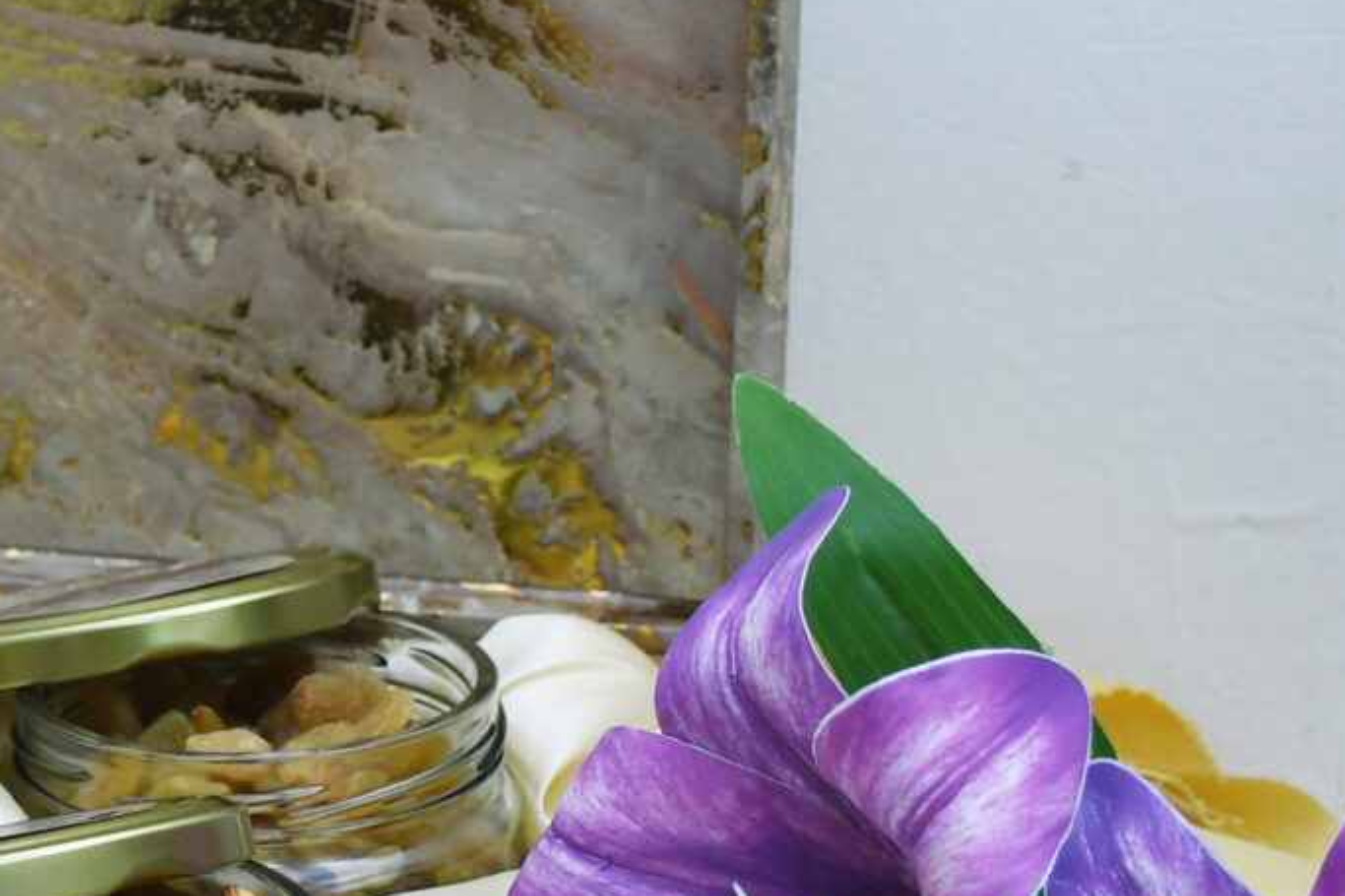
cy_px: 586
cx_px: -362
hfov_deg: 14.6
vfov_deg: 10.1
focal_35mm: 135
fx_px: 5042
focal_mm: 24
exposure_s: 1/125
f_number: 4
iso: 200
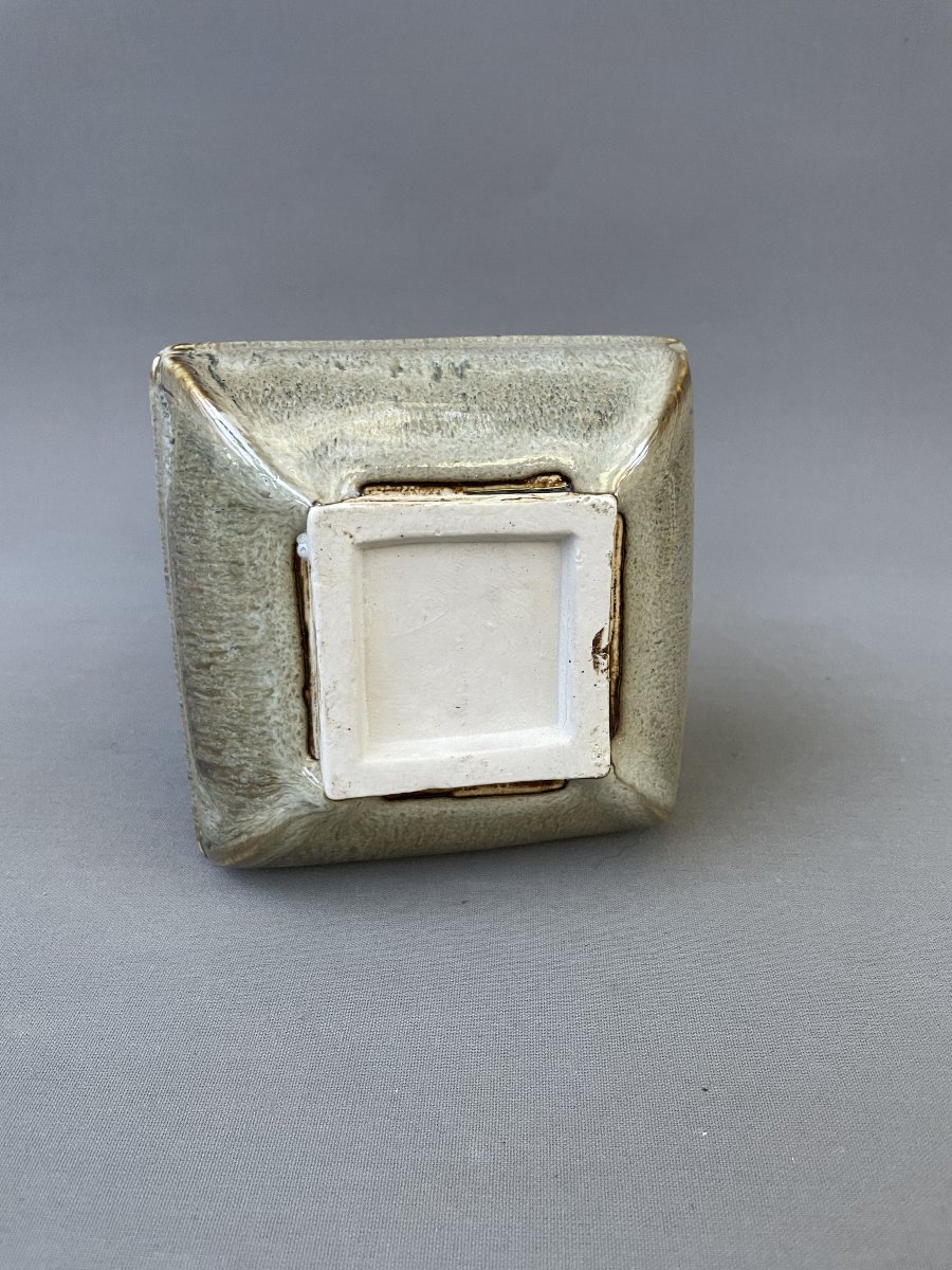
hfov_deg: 53.1
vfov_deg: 67.3
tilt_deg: -23.9
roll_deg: -0.7
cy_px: 635
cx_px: 476
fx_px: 953
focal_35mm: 26
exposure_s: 1/72
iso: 125
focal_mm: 4.2
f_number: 1.6
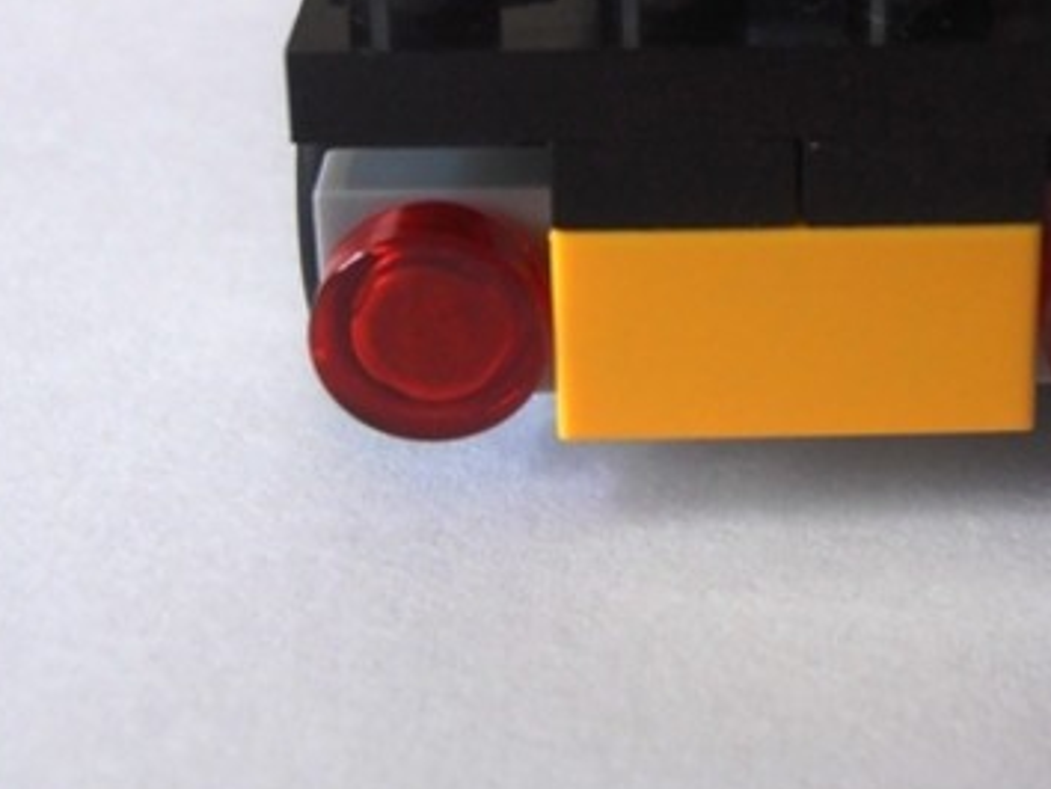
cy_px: -67
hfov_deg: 20.5
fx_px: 2856
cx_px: 914
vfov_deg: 15.4
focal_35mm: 94
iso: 100
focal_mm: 6.61
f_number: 3.9
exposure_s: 1/40
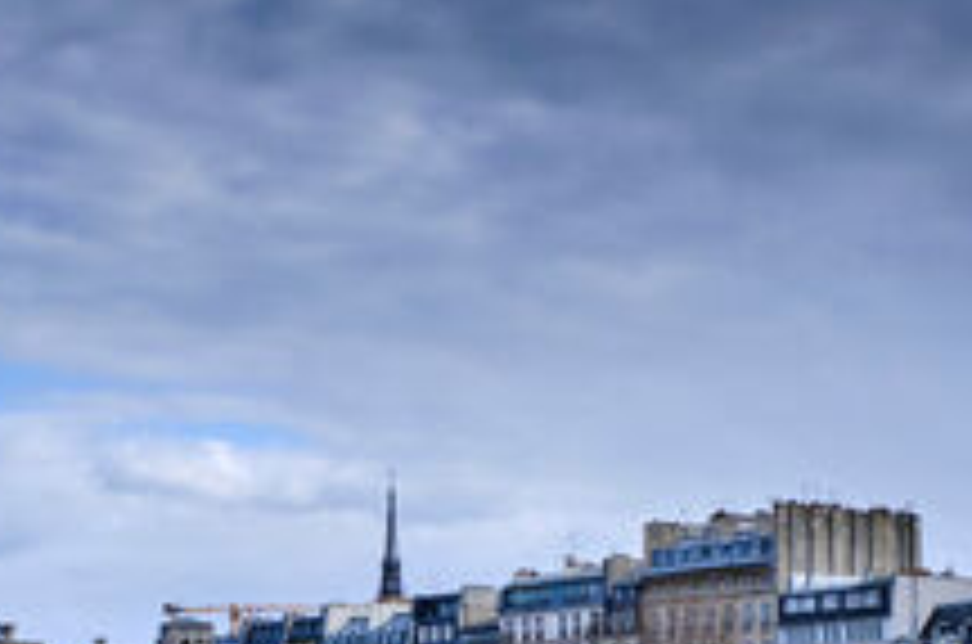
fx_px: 2721
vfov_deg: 13.2
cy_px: 707
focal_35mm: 101
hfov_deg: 20.1
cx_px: 252
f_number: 16
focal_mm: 23
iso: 400
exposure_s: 1/320
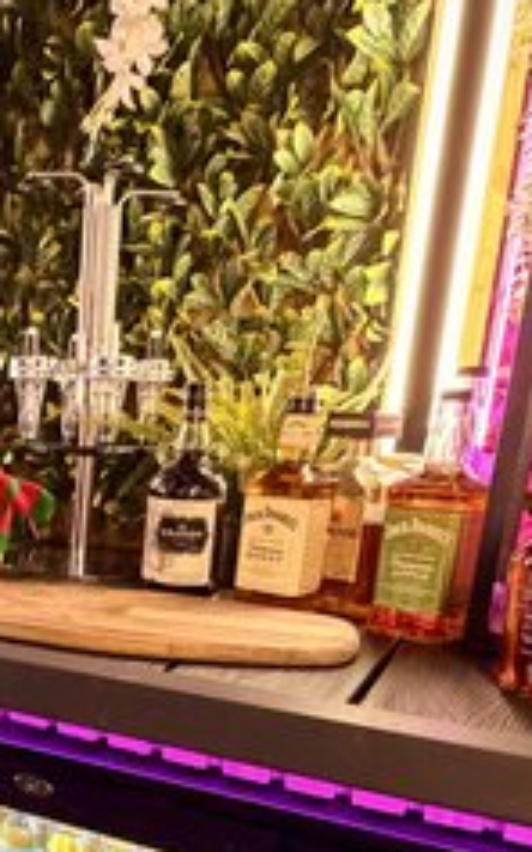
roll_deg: -0.1
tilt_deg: -14.8
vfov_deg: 47.2
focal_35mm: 40
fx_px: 928
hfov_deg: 28.7
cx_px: -65
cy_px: 654
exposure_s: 1/33
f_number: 2.2
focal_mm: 2.22
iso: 1250
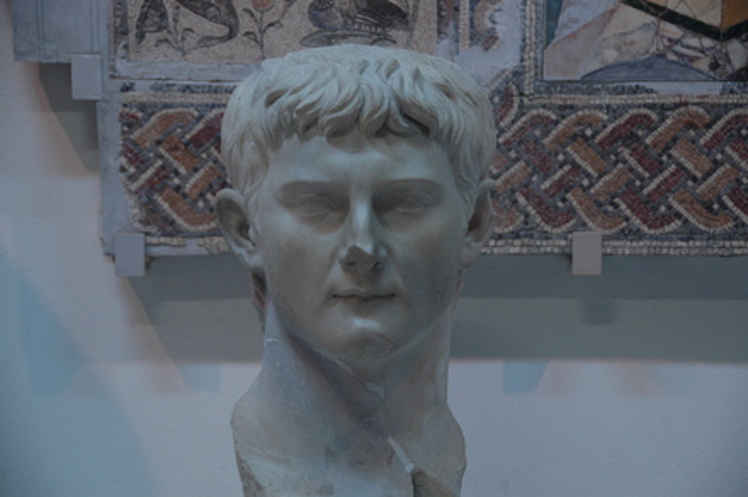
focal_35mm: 123
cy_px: 248
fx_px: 2552
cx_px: 374
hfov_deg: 16.7
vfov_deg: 11.1
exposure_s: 1/15
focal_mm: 82
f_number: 5.3
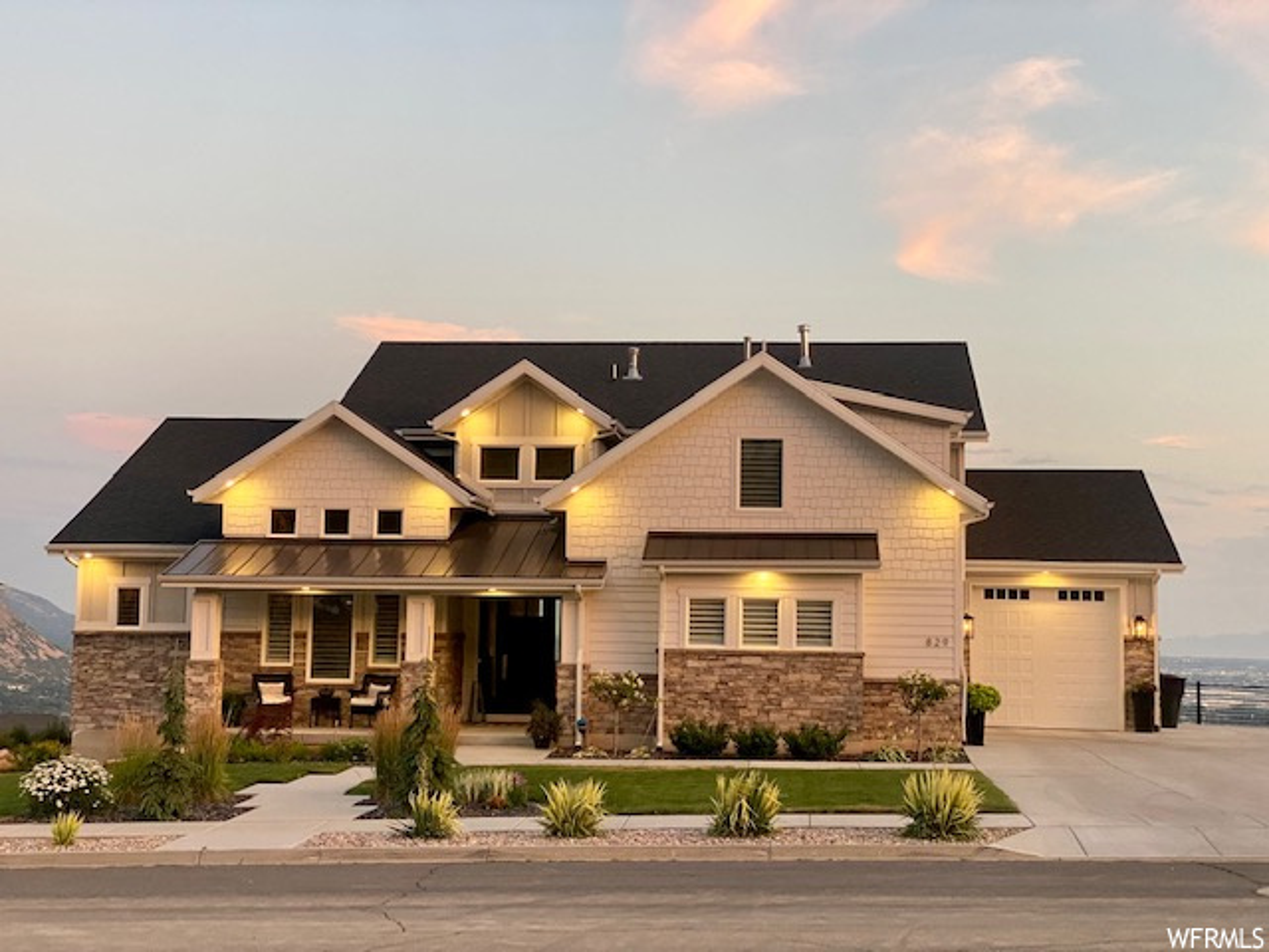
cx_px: 634
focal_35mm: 52
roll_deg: -1.3
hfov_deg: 36.8
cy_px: 476
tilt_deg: +4.3
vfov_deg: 28.0
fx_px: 1906
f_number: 2
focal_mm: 6
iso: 160
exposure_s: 1/115
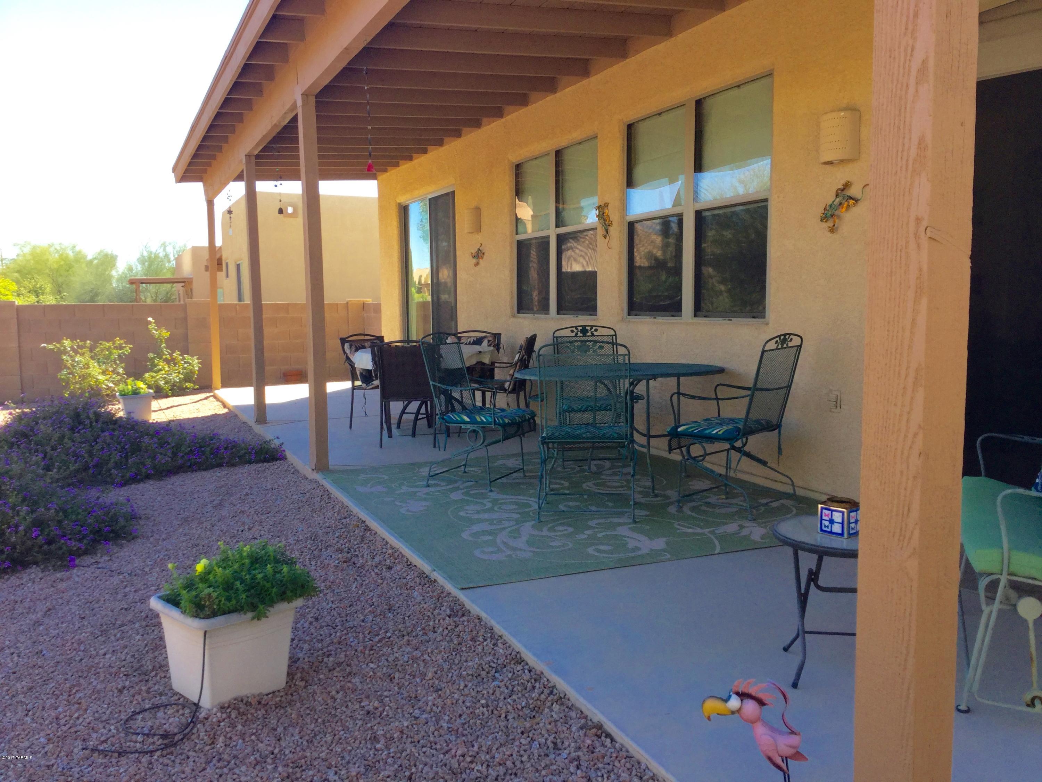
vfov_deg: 45.4
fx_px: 933
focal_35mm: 31
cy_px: 391
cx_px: 521
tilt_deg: -6.4
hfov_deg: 58.4
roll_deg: +0.7
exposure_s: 1/307
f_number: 2.4
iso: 25
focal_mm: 3.3
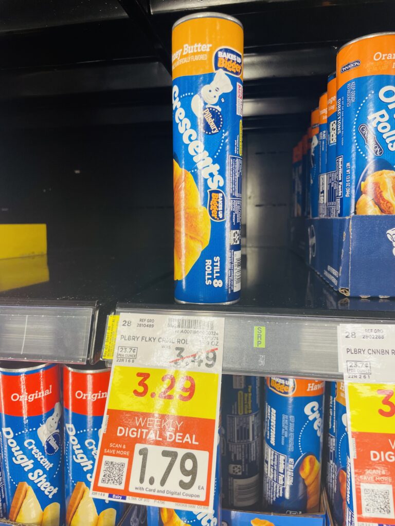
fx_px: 396
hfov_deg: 53.1
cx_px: 198
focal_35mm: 26
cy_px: 263
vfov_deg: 67.3
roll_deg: +0.7
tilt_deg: -4.6
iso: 50
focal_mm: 4.2
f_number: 1.6
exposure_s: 1/121
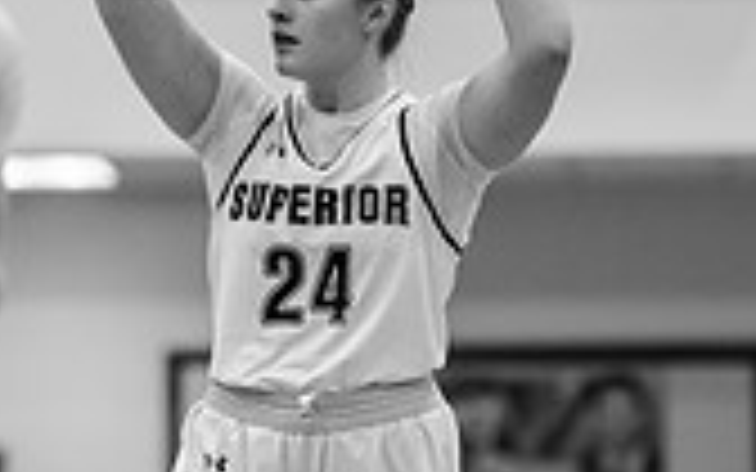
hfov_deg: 3.8
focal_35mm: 547
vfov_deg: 2.4
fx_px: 11270
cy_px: 443
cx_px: 333
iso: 1600
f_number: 2.8
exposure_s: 1/640
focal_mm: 150
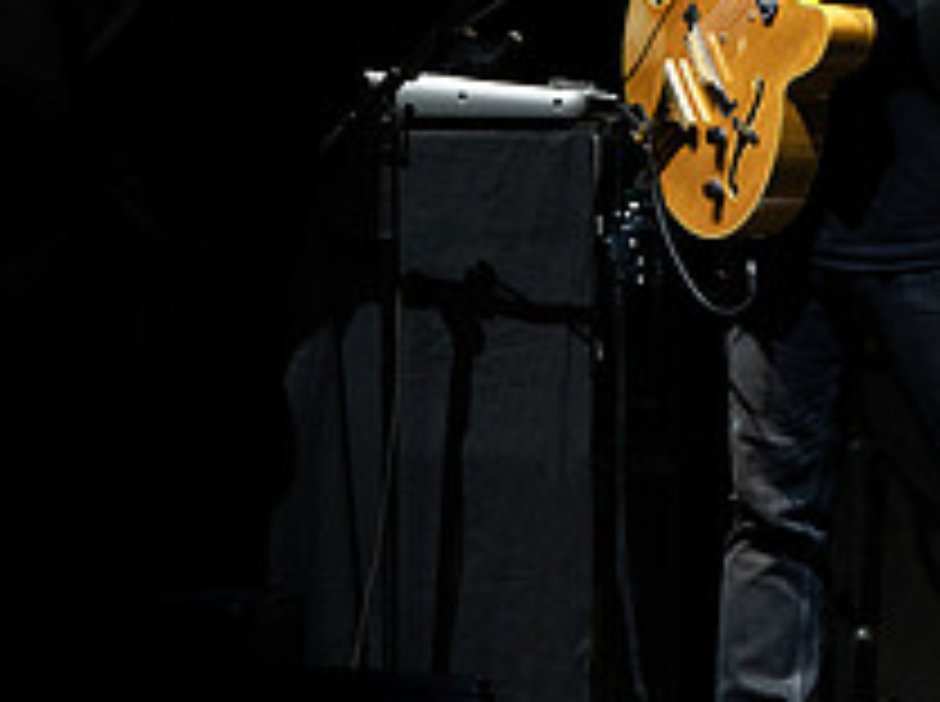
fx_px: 26648
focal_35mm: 983
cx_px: 851
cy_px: 201
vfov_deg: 1.5
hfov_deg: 2.0
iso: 2000
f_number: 5.6
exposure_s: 1/250
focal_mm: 303
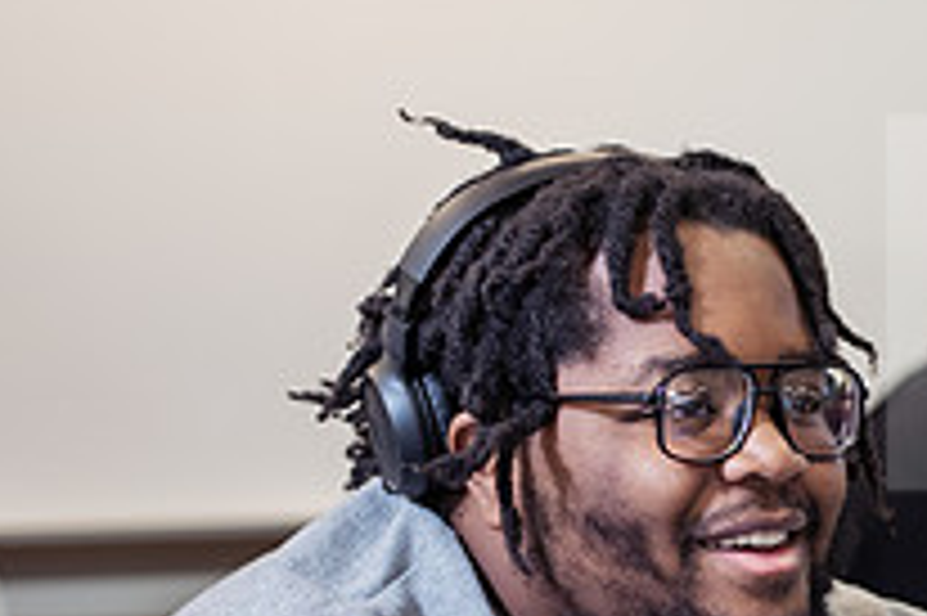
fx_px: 3628
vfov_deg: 9.6
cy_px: 659
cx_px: 752
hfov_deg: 14.5
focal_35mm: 141
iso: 640
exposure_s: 1/200
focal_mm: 50
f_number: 2.5
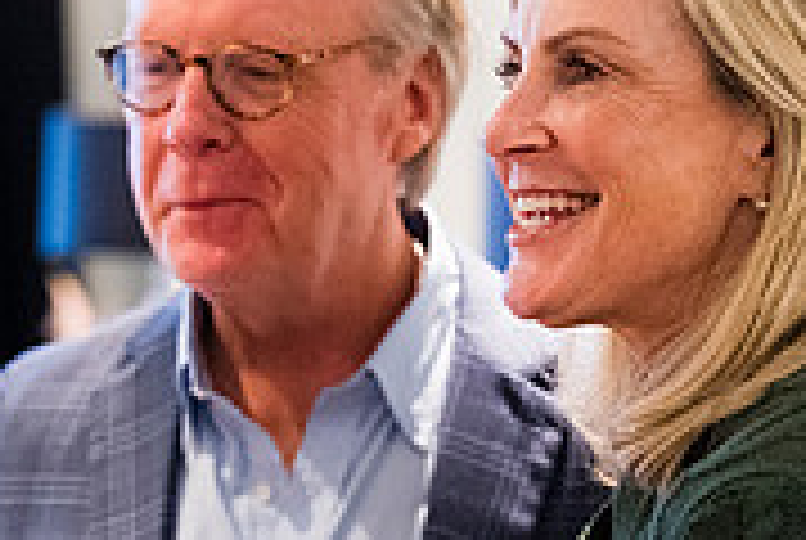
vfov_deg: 7.7
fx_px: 3992
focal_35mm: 178
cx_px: 495
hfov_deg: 11.5
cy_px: 430
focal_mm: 55
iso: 5000
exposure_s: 1/200
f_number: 2.2
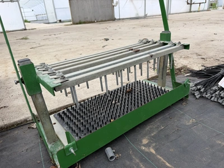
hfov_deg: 71.6
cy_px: 84
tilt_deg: -24.7
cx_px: 112
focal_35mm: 24
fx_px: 155
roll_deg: +4.5
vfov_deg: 56.8
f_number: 1.78
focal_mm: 6.76
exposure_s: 1/878
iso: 80
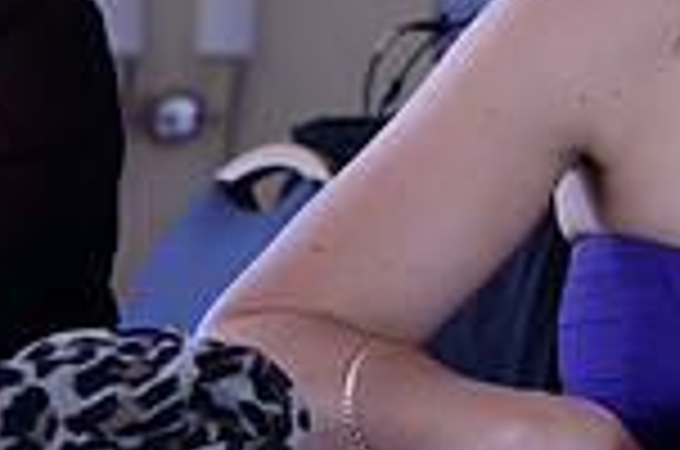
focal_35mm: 169
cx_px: 1279
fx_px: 3185
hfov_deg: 11.2
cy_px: -70
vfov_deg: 8.0
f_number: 4.5
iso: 1250
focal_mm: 44
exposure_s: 1/250
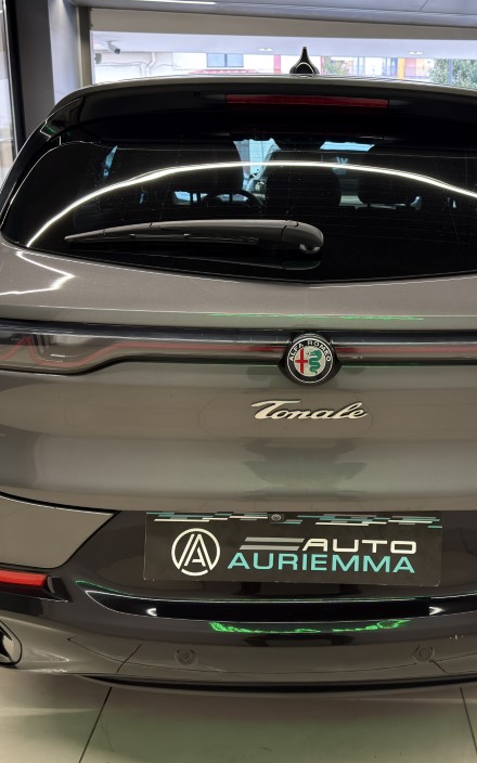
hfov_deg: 33.9
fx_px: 770
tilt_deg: -13.7
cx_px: 338
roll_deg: -1.0
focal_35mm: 37
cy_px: 351
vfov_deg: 52.7
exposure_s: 1/50
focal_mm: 6.76
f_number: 1.78
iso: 200
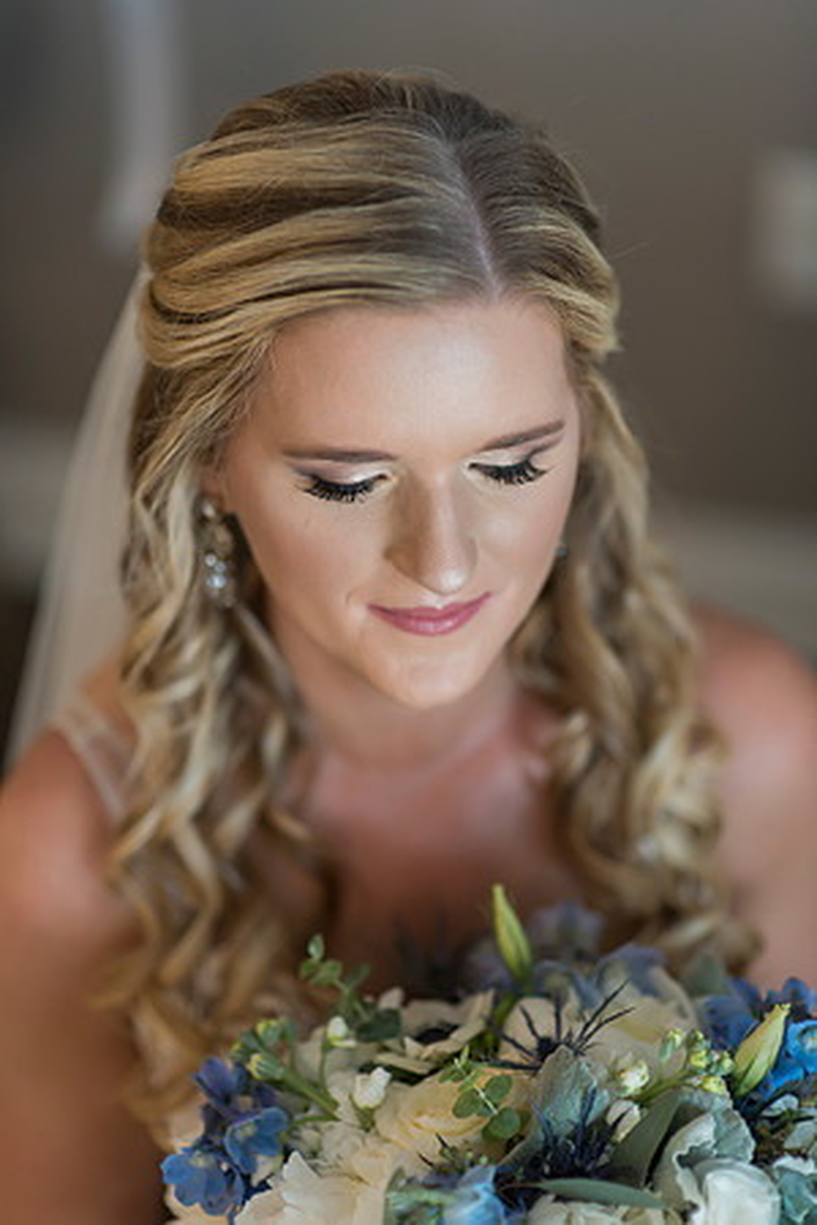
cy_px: 612
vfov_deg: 23.9
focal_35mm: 85
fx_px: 2893
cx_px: 408
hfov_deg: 16.1
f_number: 1.6
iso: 400
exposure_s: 1/250
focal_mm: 85
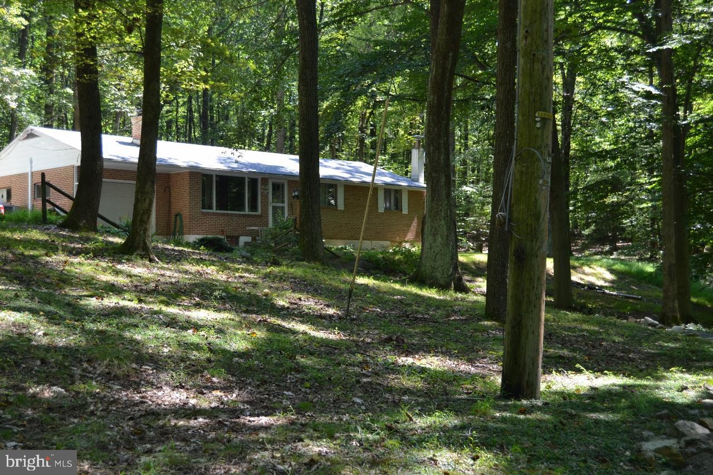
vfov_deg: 25.7
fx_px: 1040
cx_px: 356
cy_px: 238
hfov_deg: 37.9
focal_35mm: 52
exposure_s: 1/125
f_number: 5.6
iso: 360
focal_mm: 35
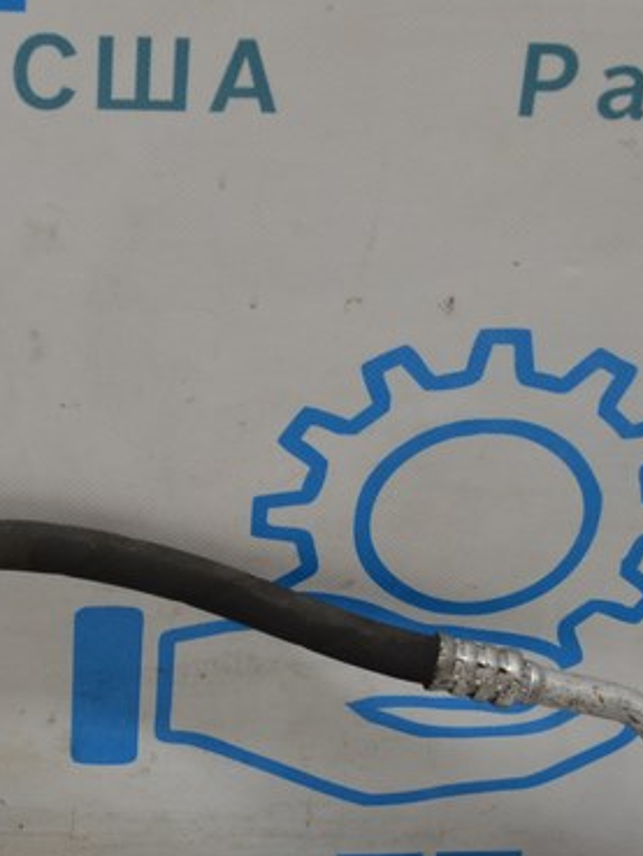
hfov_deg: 15.3
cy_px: 509
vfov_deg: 20.4
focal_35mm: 96
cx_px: 84
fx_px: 2376
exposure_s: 1/100
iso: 400
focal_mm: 24
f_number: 4.5
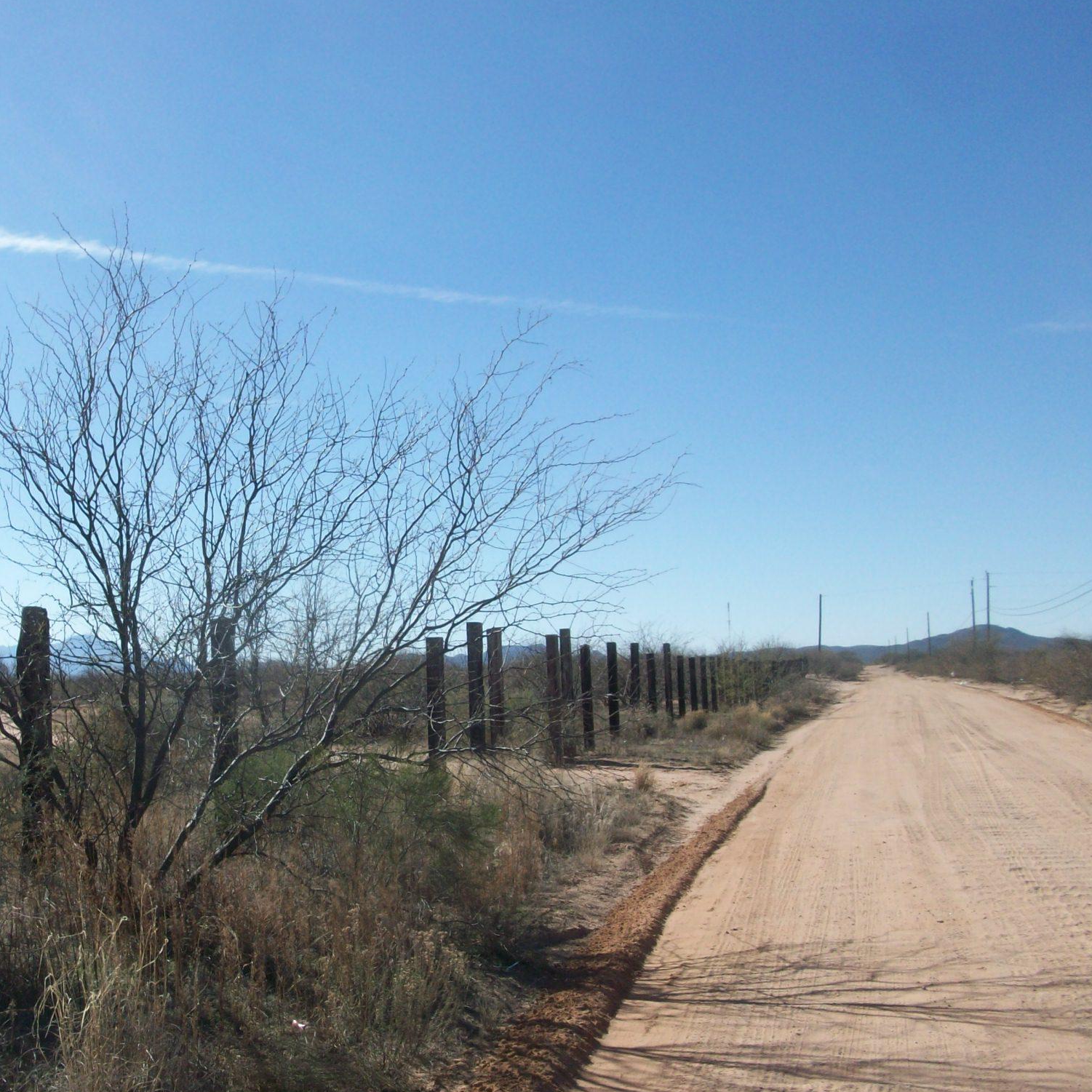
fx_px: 1463
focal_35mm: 41
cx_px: 360
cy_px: 540
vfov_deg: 40.9
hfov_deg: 40.4
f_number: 5.5
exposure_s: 1/416
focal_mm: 5.7
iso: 64
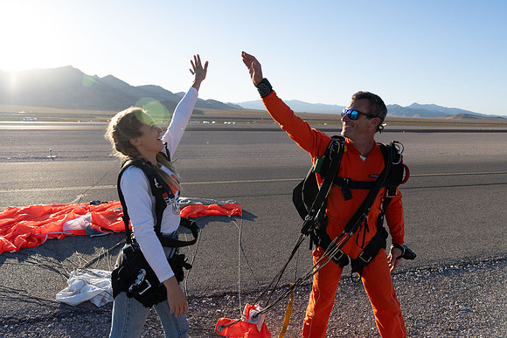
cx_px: 254
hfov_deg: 73.7
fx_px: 338
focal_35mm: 24
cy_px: 169
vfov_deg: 53.2
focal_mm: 24
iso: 800
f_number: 6.3
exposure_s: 1/2000
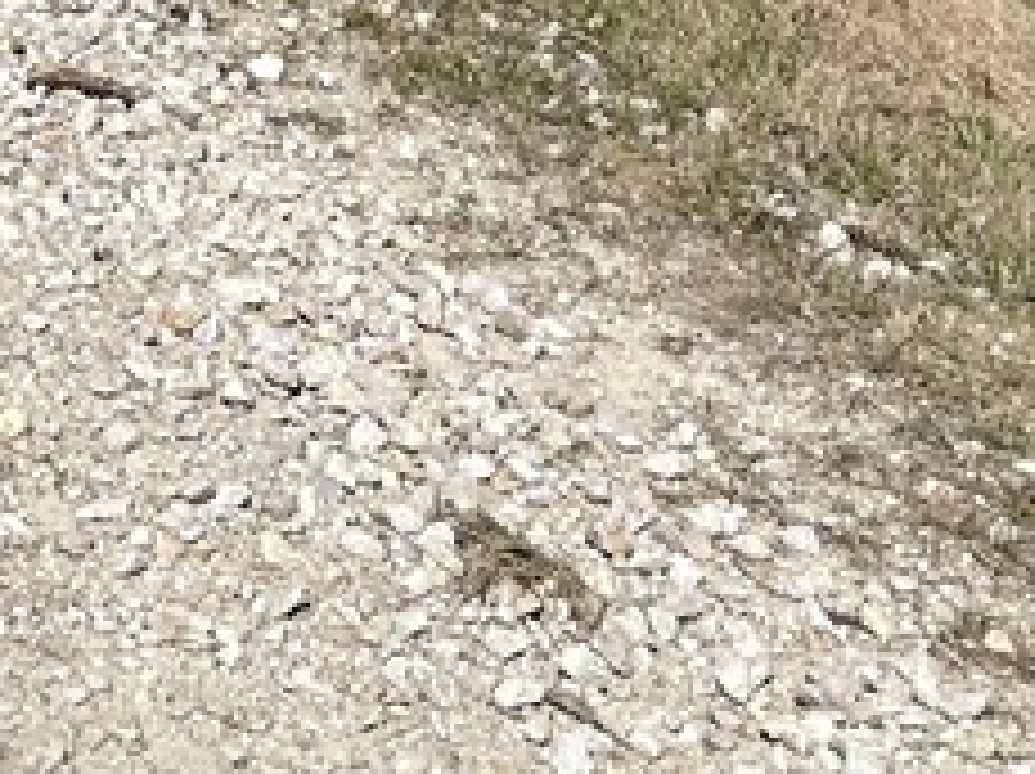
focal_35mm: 116
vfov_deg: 11.6
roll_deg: -0.8
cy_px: -716
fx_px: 3465
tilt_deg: -3.8
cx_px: -396
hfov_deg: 15.9
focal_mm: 4.2
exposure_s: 1/6494
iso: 32
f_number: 1.6
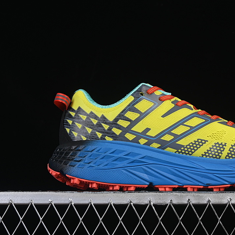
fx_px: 737
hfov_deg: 18.0
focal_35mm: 96
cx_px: 172
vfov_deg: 18.1
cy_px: 118
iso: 160
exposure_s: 1/80
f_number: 8
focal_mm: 50
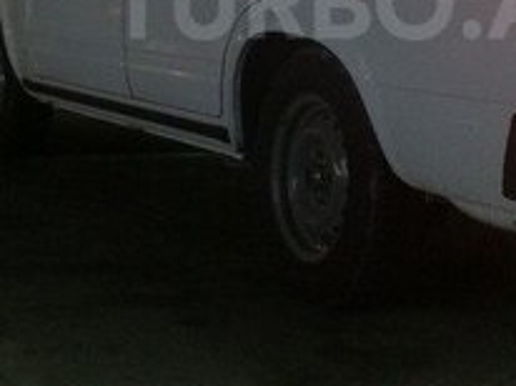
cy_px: 1
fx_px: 1385
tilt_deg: -3.2
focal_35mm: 93
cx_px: 366
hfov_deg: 21.0
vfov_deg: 15.6
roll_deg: -3.5
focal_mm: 4.15
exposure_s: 1/17
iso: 400
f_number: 2.2
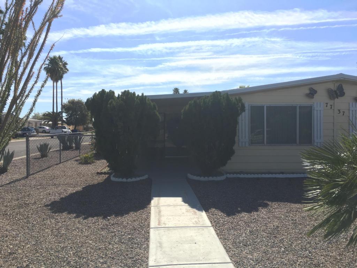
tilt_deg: -0.8
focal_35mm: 29
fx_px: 299
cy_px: 134
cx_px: 178
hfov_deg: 61.7
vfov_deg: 48.2
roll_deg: +0.2
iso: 25
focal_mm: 4.15
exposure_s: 1/785
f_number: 2.2
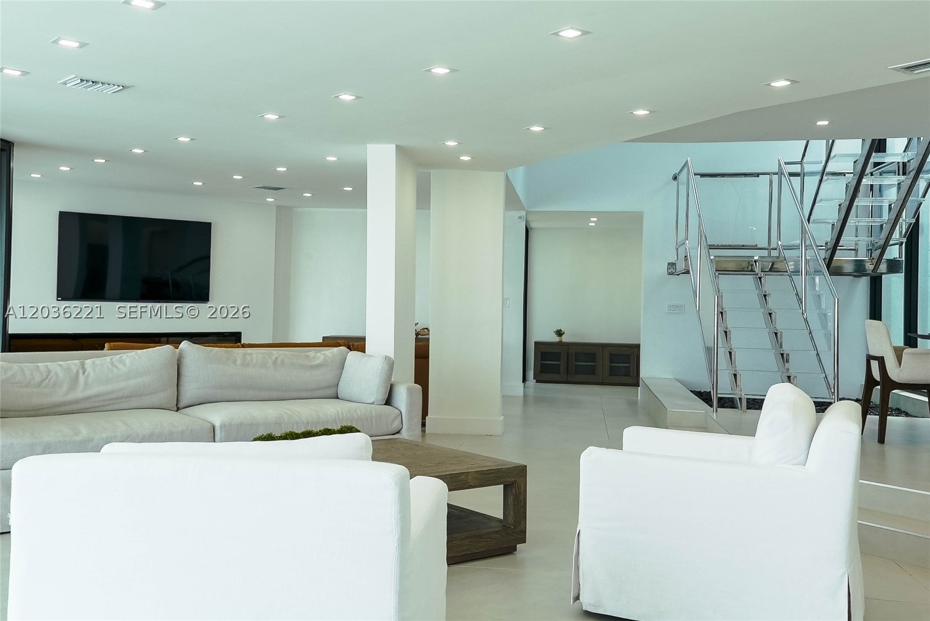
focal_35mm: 36
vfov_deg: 36.9
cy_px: 310
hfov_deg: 53.1
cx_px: 465
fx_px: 930
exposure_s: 1/400
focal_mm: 24
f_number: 5.6
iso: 640
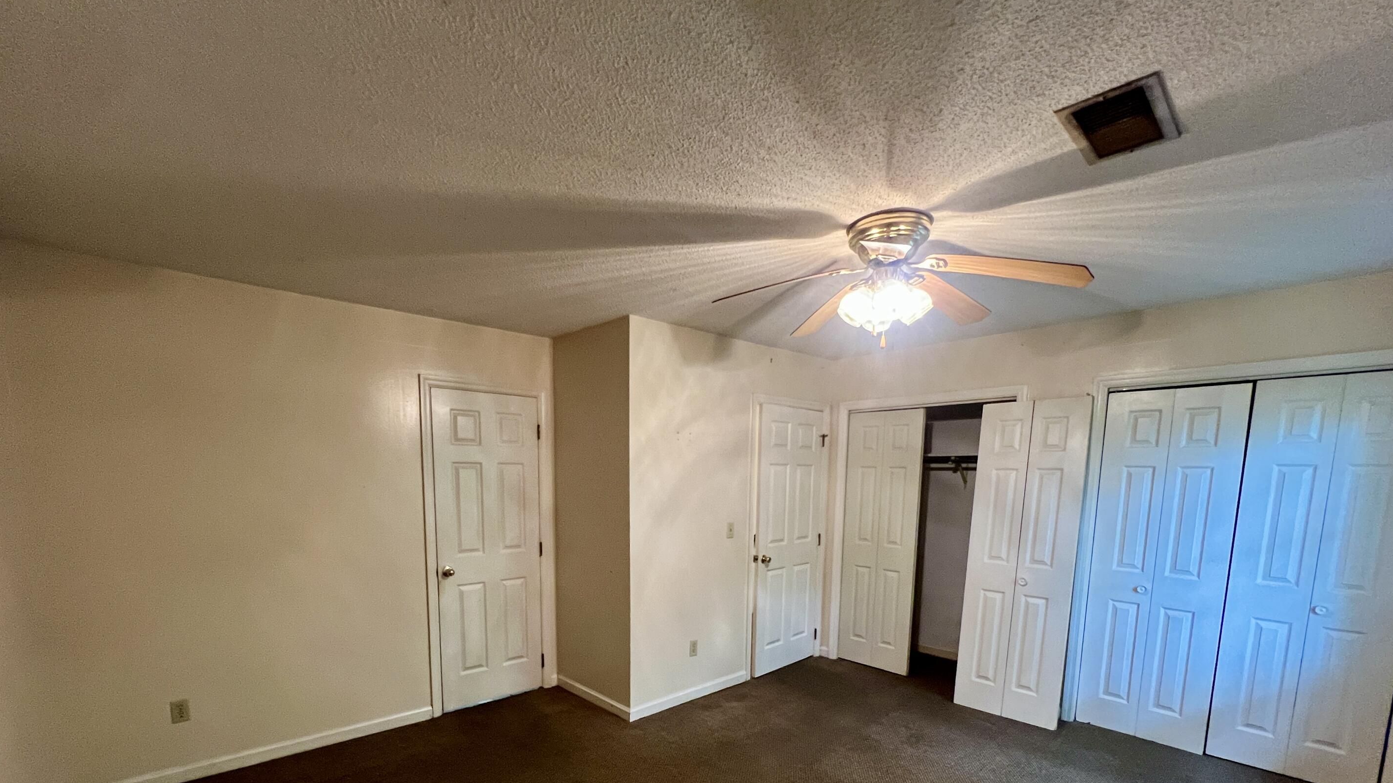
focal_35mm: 15
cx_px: 673
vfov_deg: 67.7
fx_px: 554
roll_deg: +0.0
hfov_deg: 103.0
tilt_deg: -8.0
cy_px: 549
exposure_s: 1/60
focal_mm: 1.57
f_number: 1.8
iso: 400
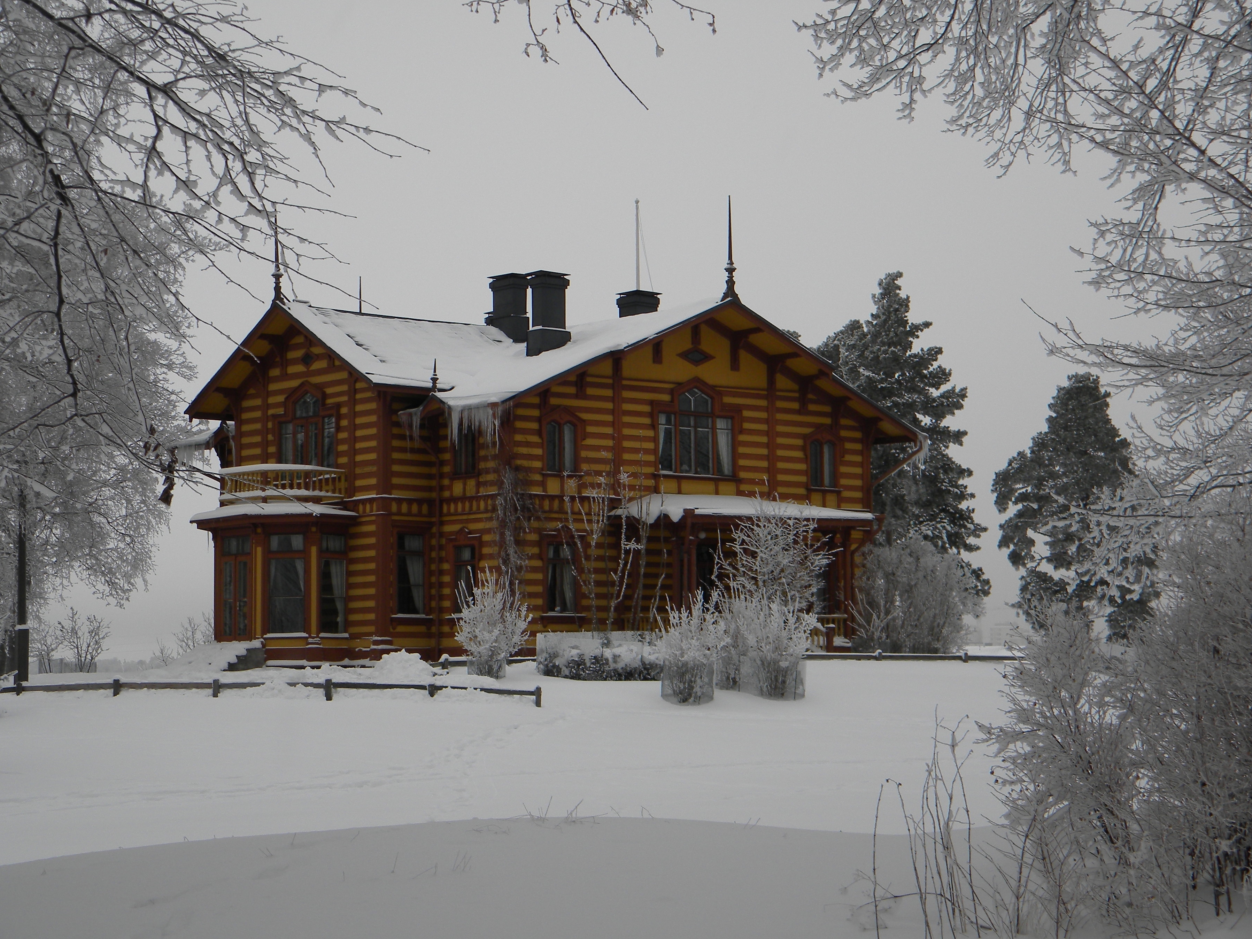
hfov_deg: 28.6
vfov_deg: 21.6
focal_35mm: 68
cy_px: 468
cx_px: 628
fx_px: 2460
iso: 80
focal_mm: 12.2
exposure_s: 1/157
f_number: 4.3
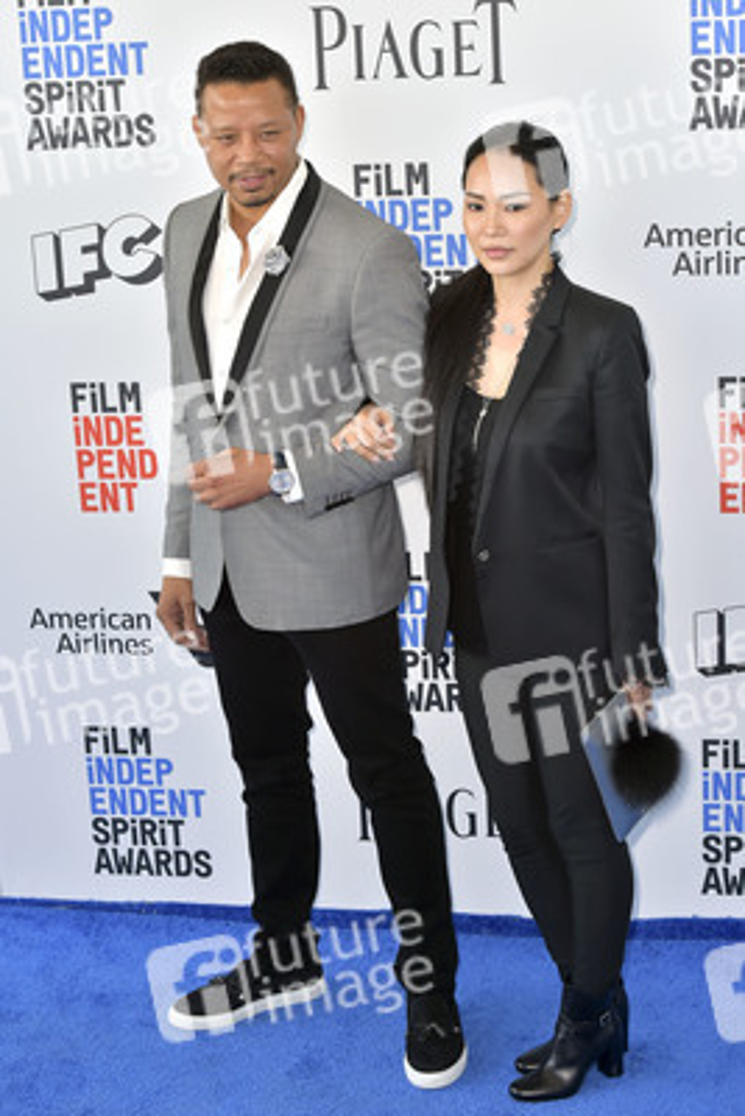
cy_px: 558
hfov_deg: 19.5
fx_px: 2171
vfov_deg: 28.8
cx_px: 372
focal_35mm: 70
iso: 500
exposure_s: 1/320
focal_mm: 70
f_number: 6.3
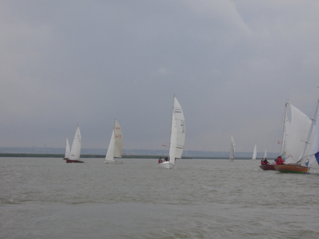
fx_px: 875
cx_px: 176
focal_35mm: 95
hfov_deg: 20.7
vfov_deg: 15.5
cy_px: 130
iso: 100
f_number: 4.7
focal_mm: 14.5
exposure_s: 1/320
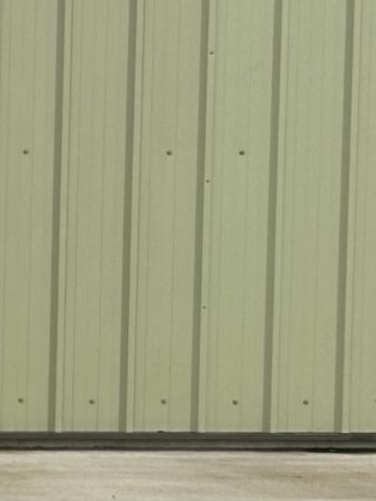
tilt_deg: -2.8
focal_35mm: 159
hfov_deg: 7.3
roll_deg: +0.2
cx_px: -1048
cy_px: 212
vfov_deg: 12.4
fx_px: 2304
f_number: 1.5
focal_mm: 5.7
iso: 50
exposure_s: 1/1266
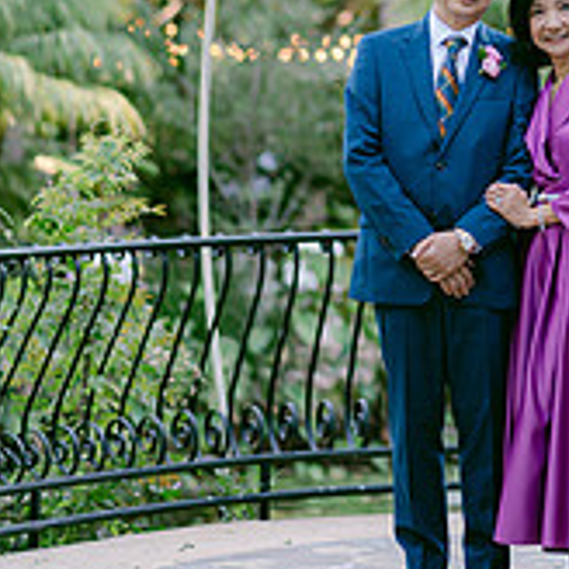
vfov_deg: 8.8
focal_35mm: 198
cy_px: -14
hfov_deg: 8.8
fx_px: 3682
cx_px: 498
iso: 250
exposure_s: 1/250
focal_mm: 85
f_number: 2
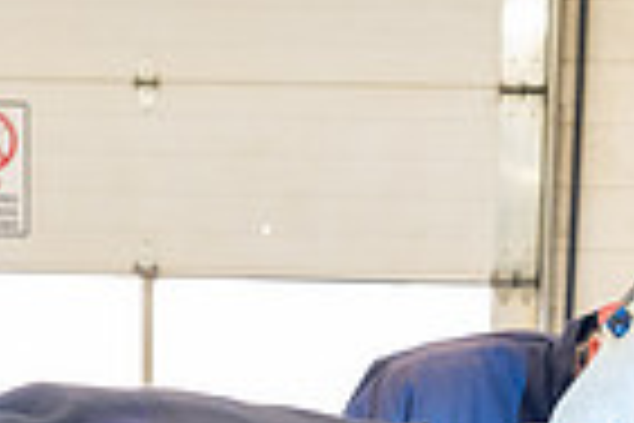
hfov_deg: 18.4
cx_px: 400
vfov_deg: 11.3
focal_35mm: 111
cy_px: 817
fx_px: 1955
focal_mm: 27
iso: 2000
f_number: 4
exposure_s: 1/200
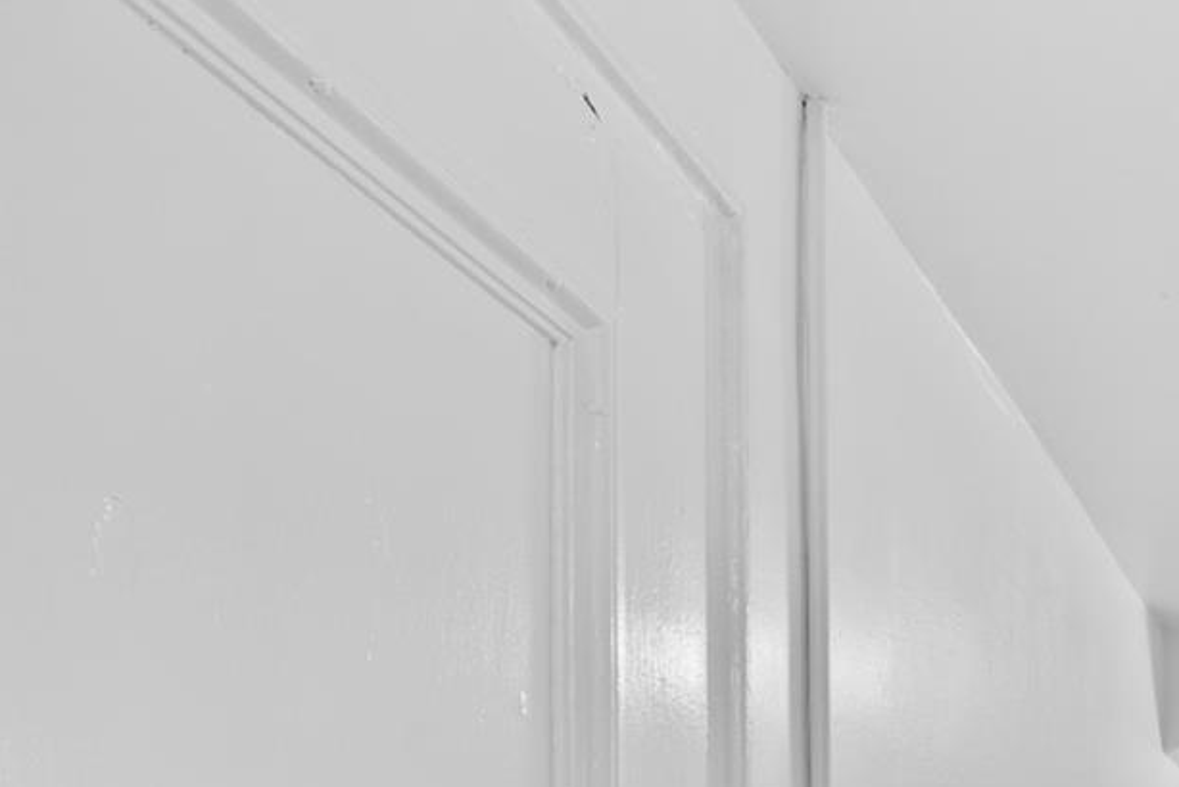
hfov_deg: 35.7
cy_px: 1064
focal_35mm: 40
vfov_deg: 27.1
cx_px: 1471
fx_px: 1311
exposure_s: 1
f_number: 8
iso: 100
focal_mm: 8
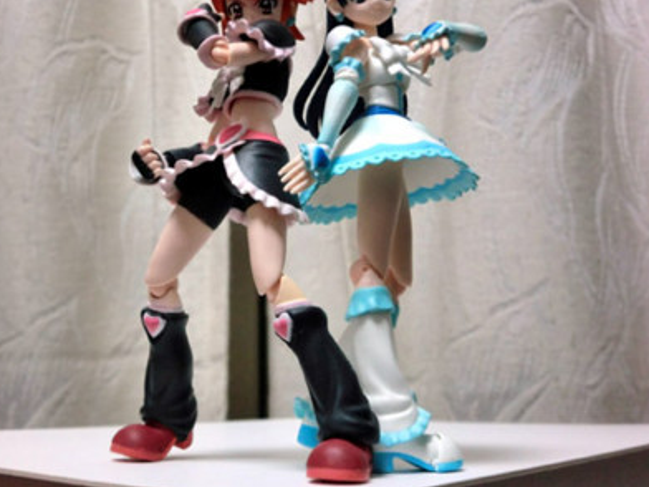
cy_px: 214
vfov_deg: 27.0
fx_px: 1012
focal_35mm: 54
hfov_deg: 35.5
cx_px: 281
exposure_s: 1/60
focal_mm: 8.46
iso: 250
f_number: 3.4
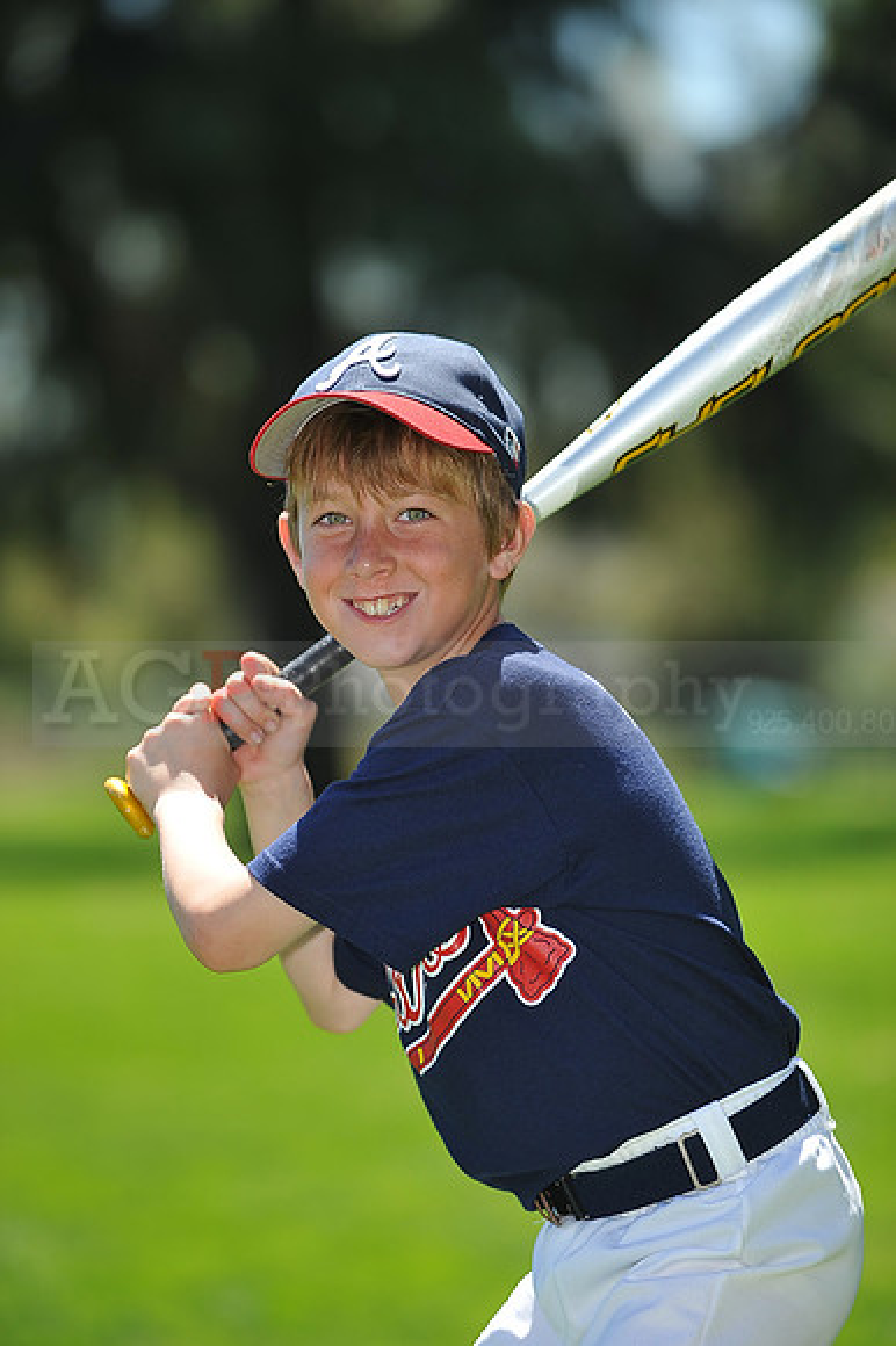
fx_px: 7475
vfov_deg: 10.3
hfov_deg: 6.9
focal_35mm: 200
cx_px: 448
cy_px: 673
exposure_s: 1/800
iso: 200
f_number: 4.5
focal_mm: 200
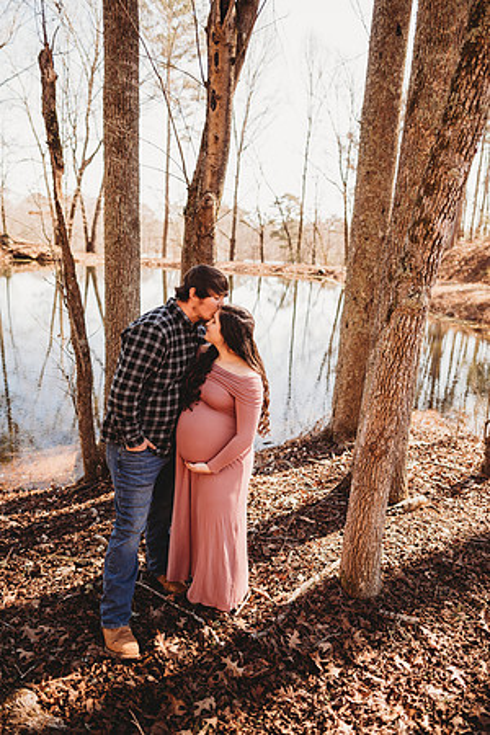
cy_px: 368
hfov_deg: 53.1
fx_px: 490
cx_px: 245
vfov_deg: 73.7
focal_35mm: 24
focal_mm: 24
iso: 100
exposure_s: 1/250
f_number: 2.2
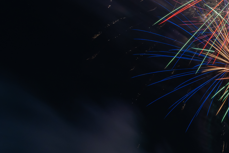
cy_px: 82
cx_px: 208
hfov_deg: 27.4
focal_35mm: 71
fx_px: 452
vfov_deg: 19.2
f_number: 14
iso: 100
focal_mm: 24
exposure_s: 5
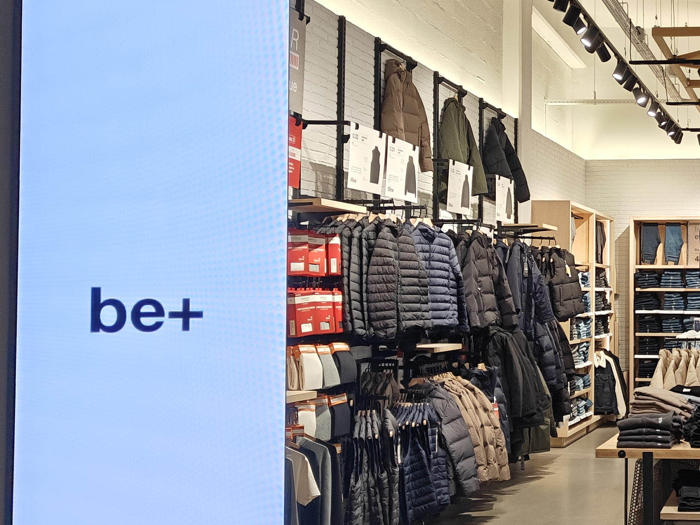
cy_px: 245
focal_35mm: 59
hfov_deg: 30.5
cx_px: 694
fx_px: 1193
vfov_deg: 24.8
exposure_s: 1/120
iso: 80
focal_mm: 5.59
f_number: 1.8
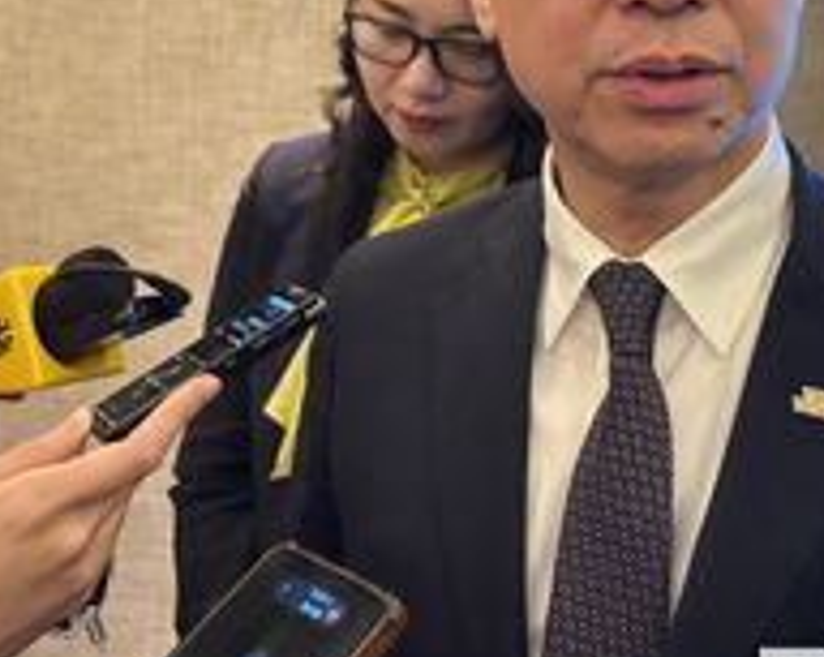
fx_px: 1291
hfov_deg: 34.1
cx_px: 682
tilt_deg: -2.9
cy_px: 129
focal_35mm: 53
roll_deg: -2.0
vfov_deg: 27.9
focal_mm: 5.96
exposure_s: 1/57
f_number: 1.6
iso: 500
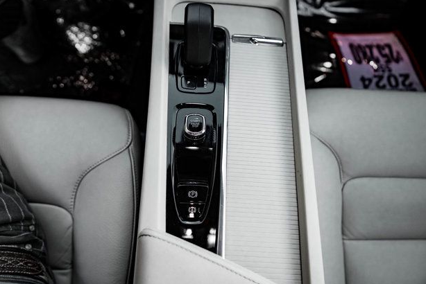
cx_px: 209
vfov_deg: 51.3
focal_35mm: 25
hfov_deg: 71.5
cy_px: 146
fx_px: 296
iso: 1250
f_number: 2.8
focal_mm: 24
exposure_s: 1/200
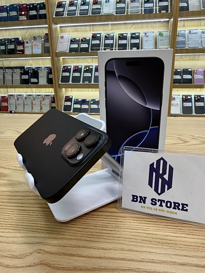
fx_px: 190
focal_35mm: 24
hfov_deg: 56.8
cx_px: 102
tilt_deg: -16.1
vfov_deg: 71.6
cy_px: 136
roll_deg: +0.1
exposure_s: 1/120
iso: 80
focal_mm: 2.22
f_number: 2.2
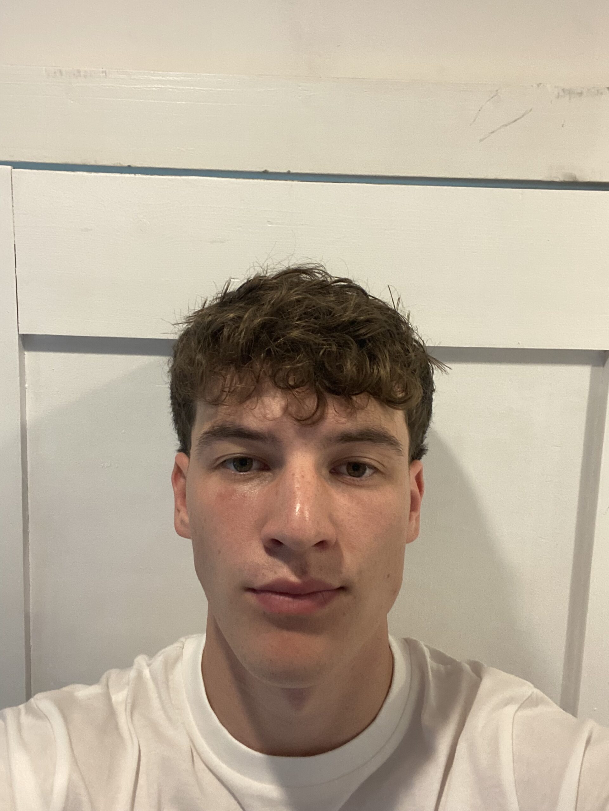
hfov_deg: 46.8
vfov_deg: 60.0
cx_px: 304
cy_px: 406
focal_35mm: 30
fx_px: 704
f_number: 2.2
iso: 400
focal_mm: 2.71
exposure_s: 1/25
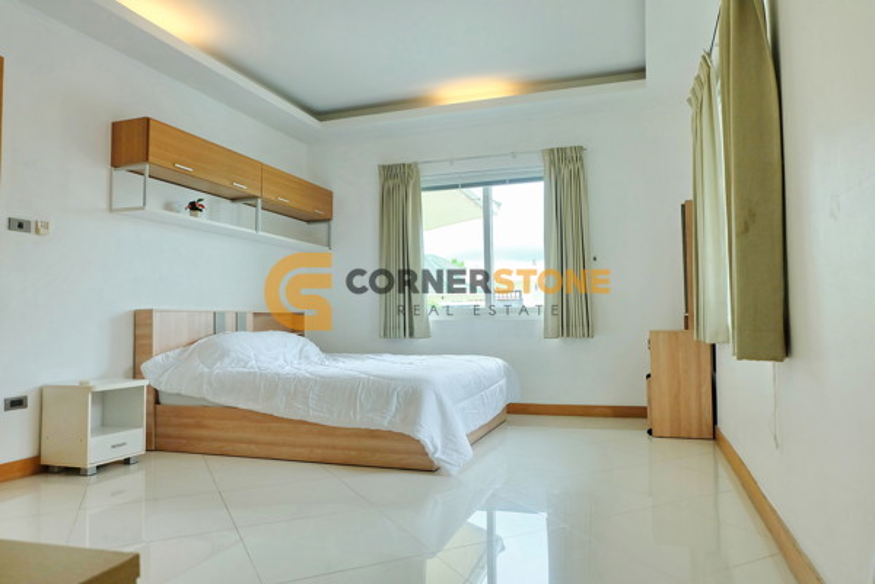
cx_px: 438
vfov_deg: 53.1
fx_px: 583
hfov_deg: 73.7
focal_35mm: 24
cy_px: 292
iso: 400
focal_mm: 16
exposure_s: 1/125
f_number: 4
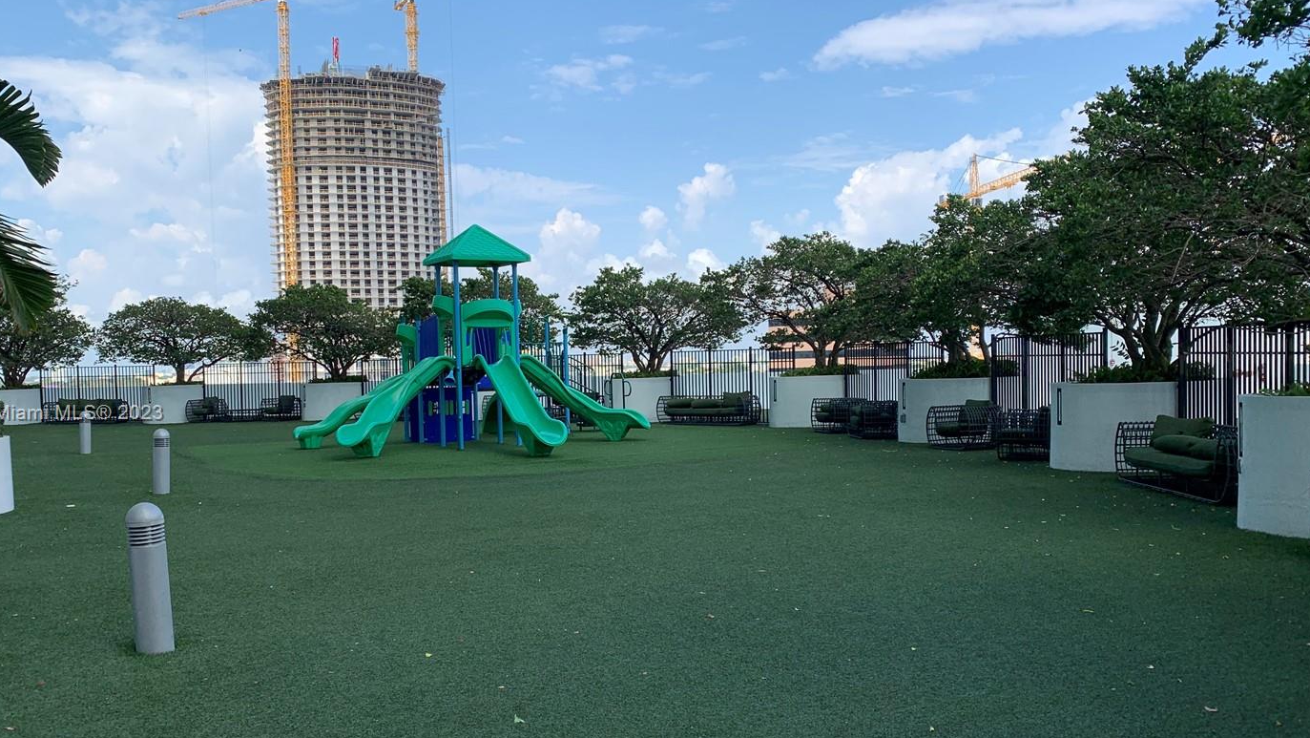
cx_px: 621
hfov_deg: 59.4
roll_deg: +0.6
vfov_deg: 35.6
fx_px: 1147
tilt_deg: -5.0
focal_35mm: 33
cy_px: 414
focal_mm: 4.25
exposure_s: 1/1689
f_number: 1.8
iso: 25
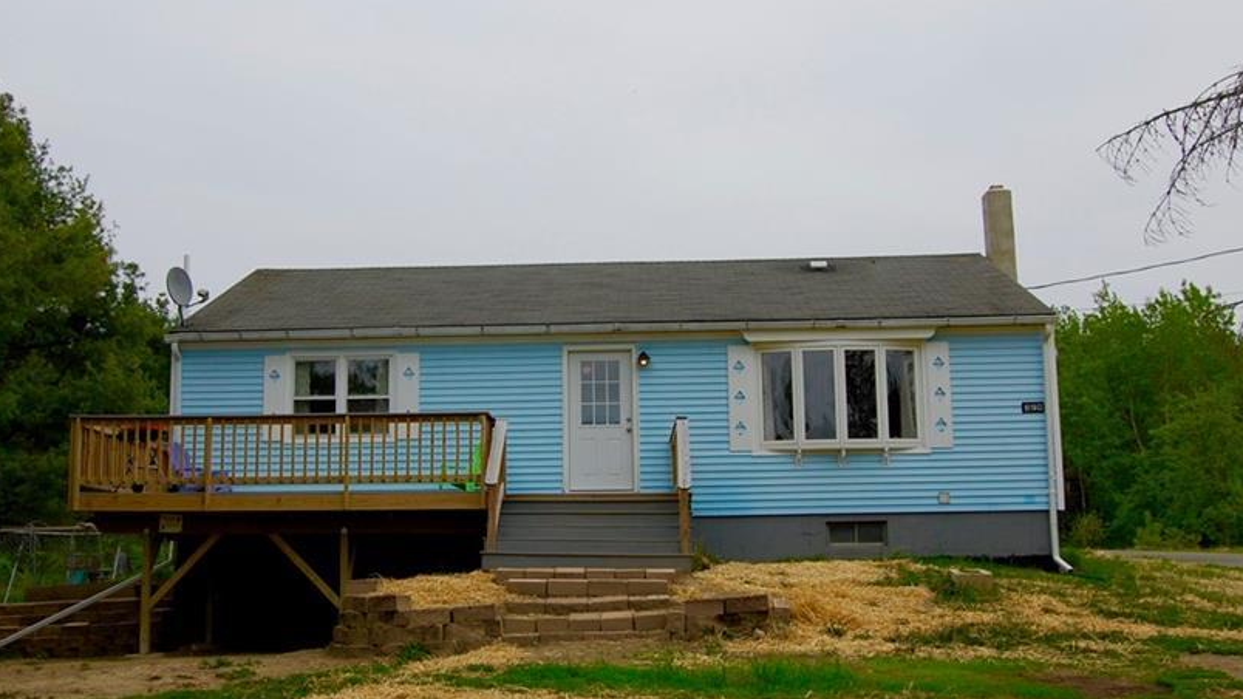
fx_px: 1450
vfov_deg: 27.1
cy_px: 337
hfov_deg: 46.3
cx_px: 553
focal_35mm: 44
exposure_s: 1/320
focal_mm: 22
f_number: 9
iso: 200
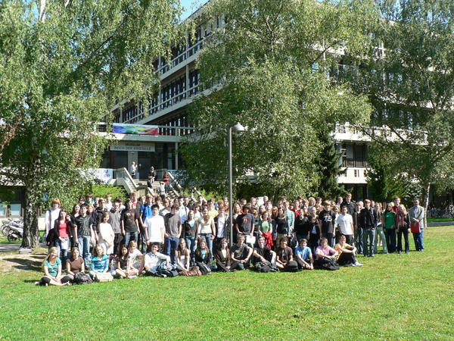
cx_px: 227
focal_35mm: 36
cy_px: 170
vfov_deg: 39.7
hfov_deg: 51.4
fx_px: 472
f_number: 4
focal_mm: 6
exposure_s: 1/200
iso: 80
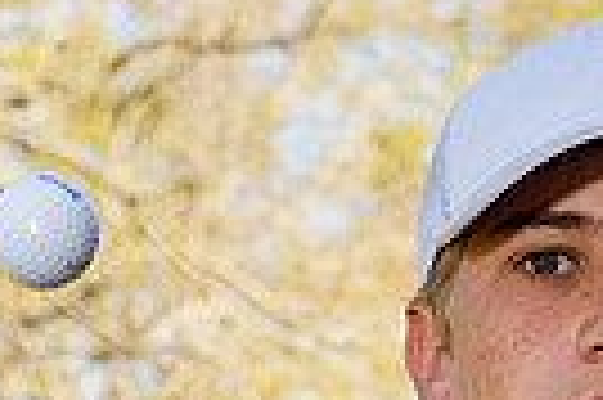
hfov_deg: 8.5
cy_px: 1128
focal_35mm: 241
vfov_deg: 5.4
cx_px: 381
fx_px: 4032
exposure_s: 1/250
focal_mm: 39
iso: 100
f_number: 4.5
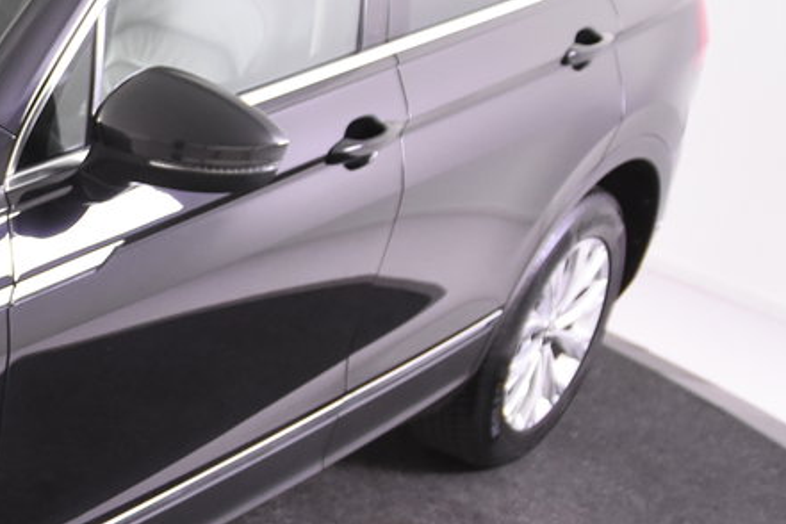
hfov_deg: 20.6
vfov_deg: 15.7
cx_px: -321
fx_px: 1899
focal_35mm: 87
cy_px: 361
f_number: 3.2
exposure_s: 1/40
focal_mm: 20
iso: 1600
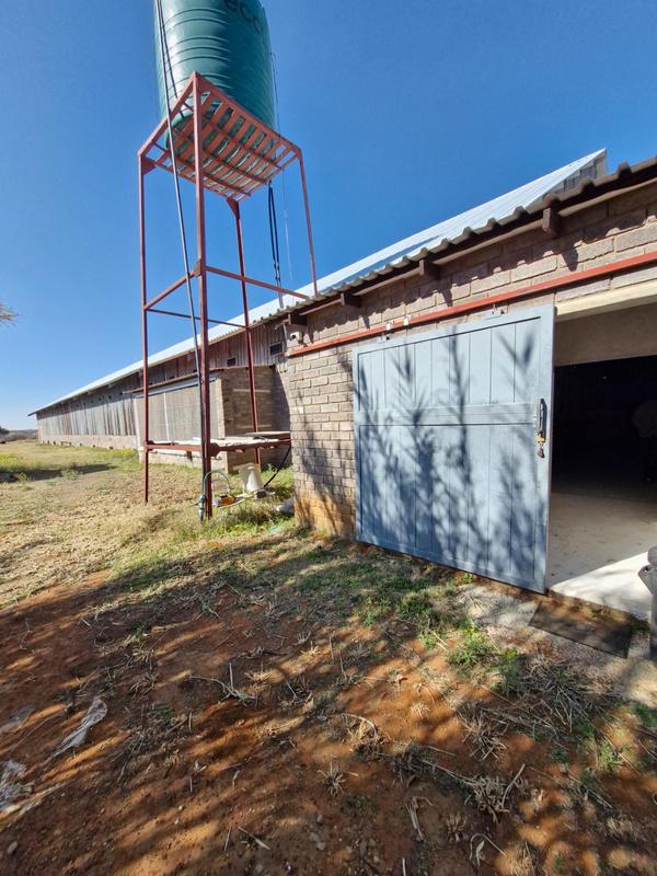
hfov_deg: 89.9
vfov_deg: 106.2
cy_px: 438
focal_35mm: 13
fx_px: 329
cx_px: 328
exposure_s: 1/996
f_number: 2.2
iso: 50
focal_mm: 1.74
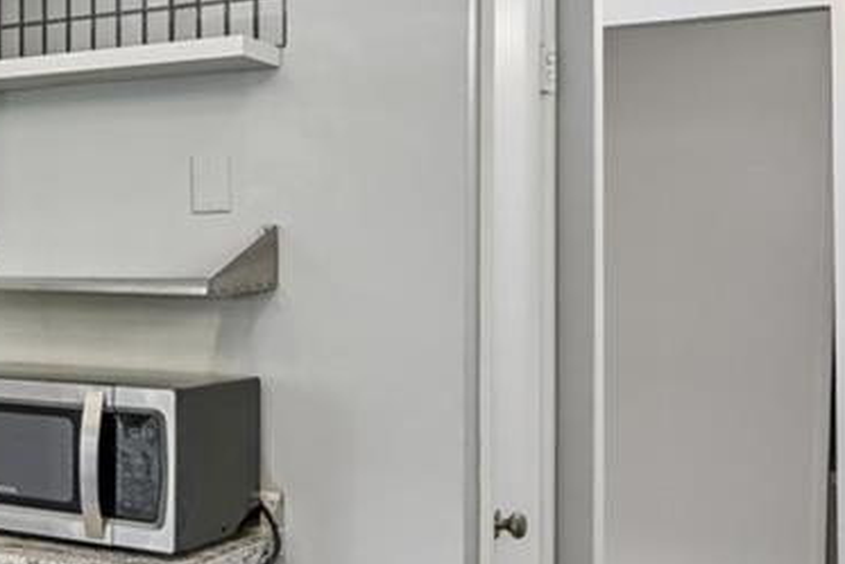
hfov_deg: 22.5
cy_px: 222
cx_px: -612
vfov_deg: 22.6
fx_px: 1409
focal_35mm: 60
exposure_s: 1/15
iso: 200
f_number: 10
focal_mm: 14
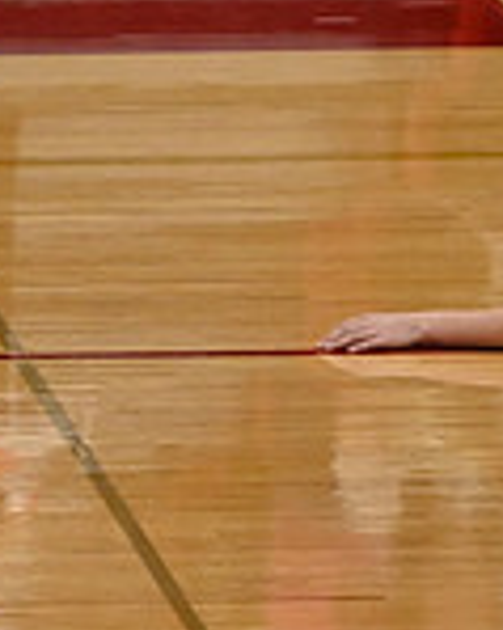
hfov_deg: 1.9
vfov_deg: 2.4
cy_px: -70
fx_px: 14772
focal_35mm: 793
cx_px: 1129
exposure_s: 1/400
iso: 5000
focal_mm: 145
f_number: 4
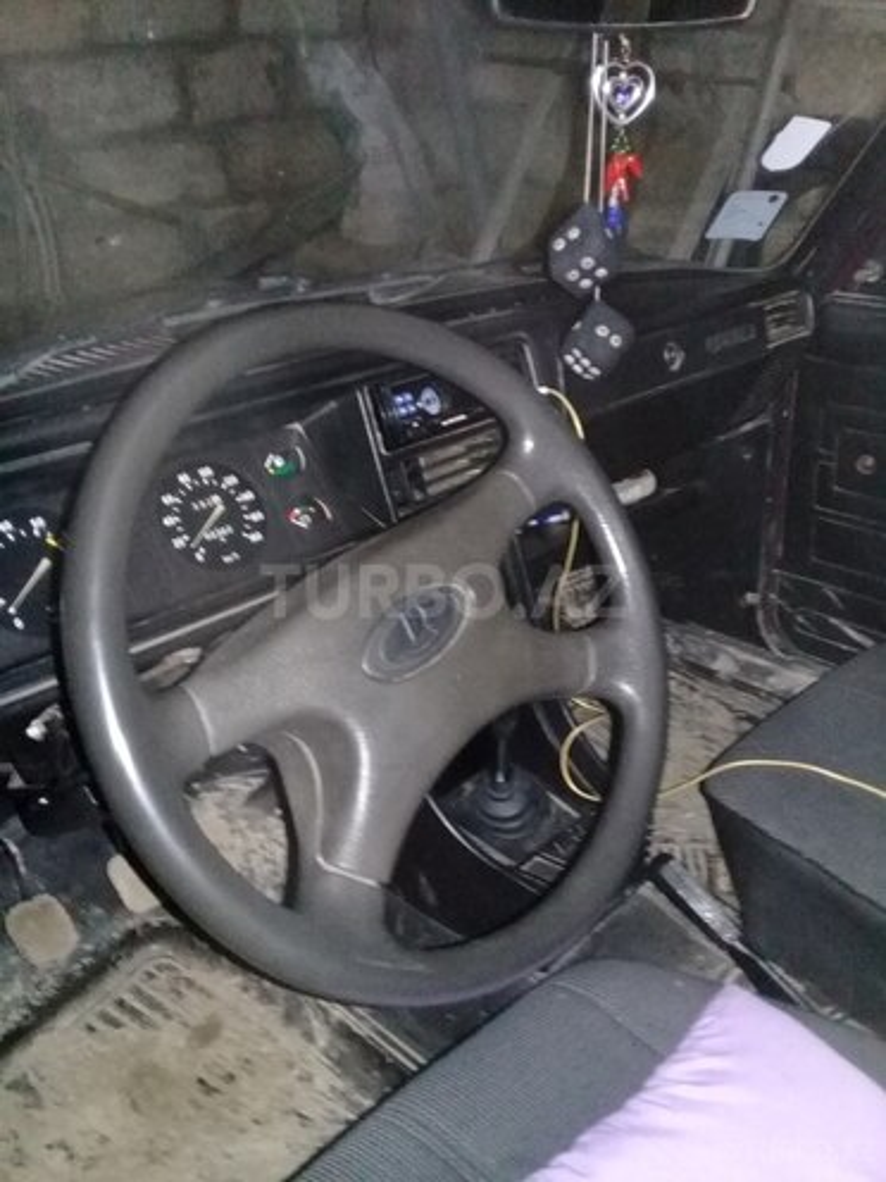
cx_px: 443
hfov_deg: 45.4
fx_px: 1058
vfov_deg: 58.4
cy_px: 591
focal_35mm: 31
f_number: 2.2
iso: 640
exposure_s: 1/15
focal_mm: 3.3
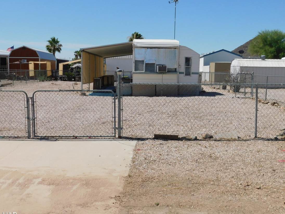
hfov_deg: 44.8
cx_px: 142
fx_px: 346
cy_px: 102
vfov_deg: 34.3
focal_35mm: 42
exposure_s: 1/640
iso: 125
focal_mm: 6.3
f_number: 7
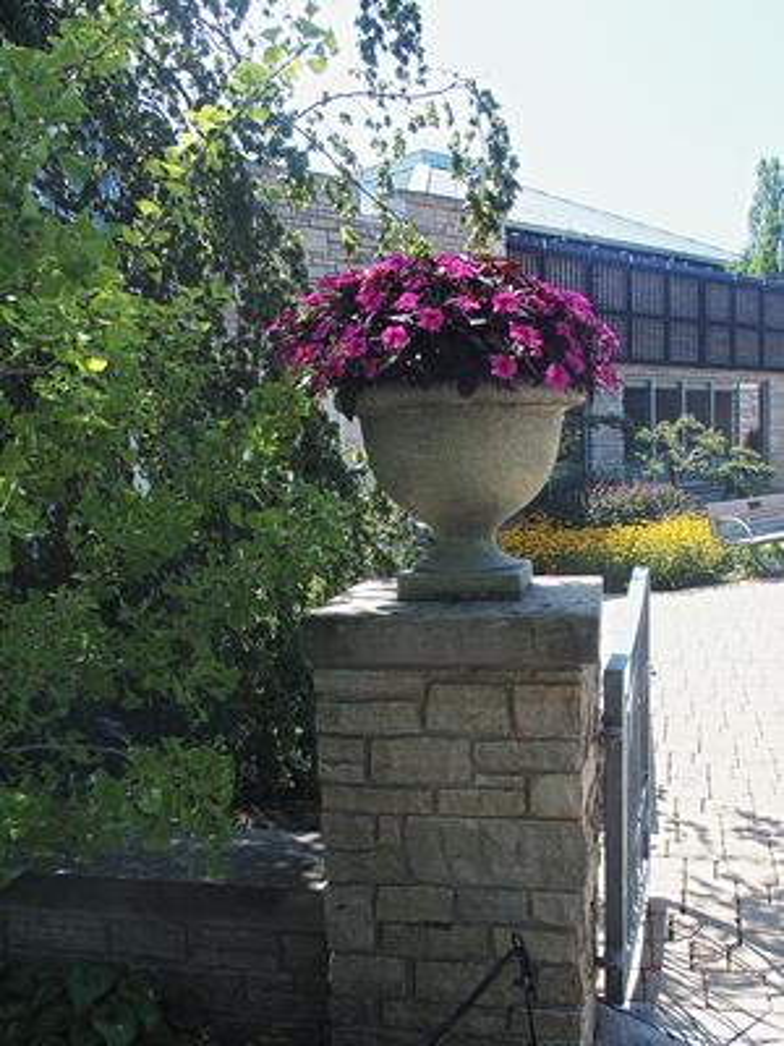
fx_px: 966
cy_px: 523
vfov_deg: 56.8
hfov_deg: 44.2
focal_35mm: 32
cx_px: 392
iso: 100
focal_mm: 6.7
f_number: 3.5
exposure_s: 1/500
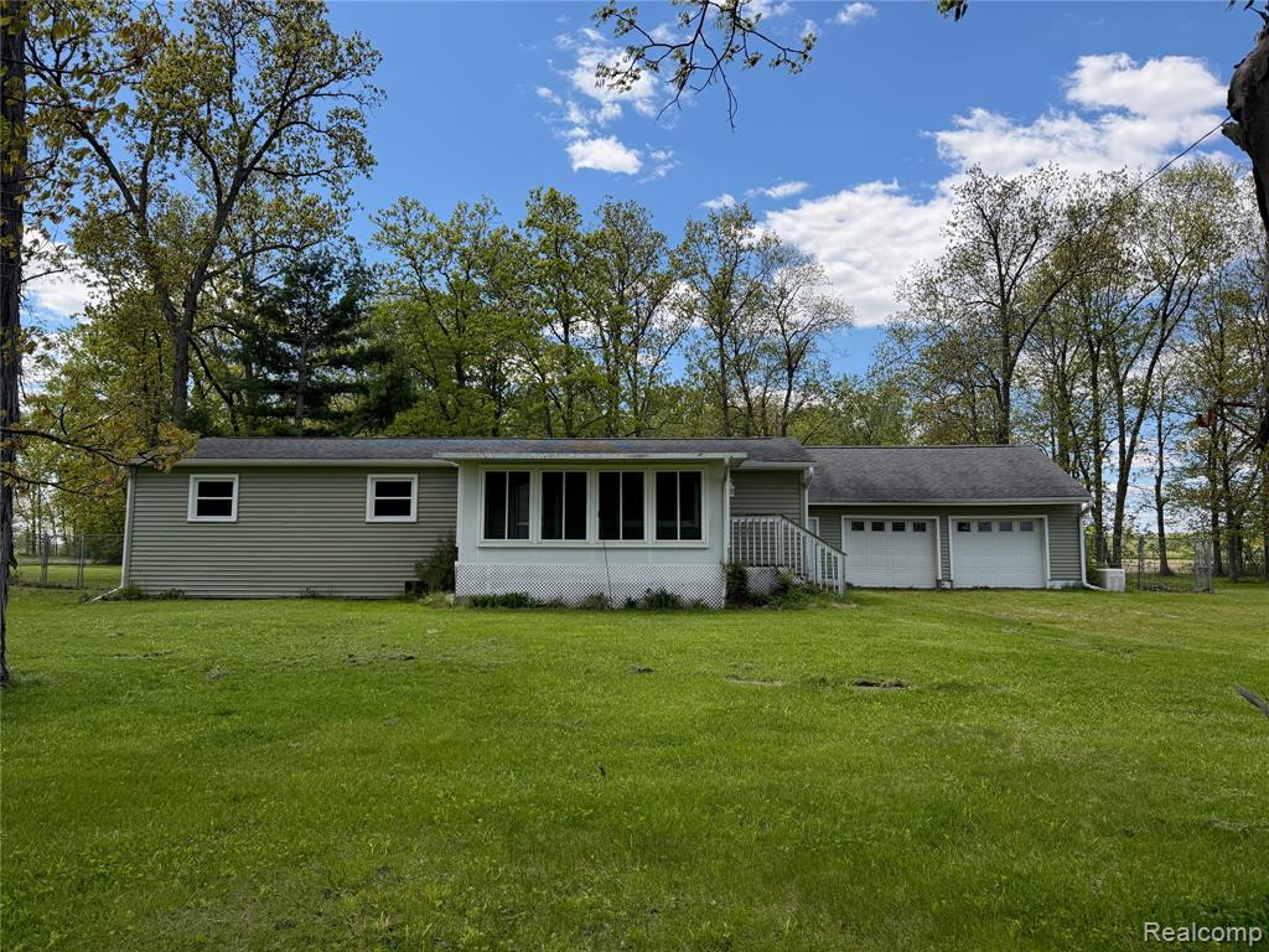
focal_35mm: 24
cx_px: 634
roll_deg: +0.0
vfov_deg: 56.8
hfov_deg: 71.6
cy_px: 476
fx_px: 880
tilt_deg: +5.2
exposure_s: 1/3425
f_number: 1.78
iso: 100
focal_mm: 6.76
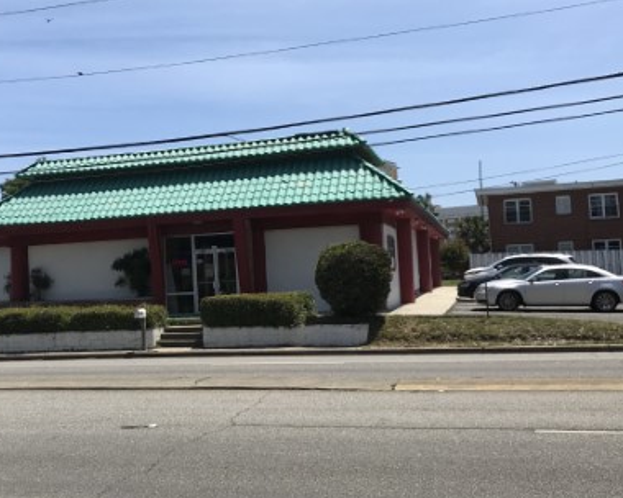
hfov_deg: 39.6
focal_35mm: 46
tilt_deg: +3.2
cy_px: 233
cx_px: 187
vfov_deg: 32.7
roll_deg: +1.5
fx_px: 848
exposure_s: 1/3195
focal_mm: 3.99
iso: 20
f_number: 1.8
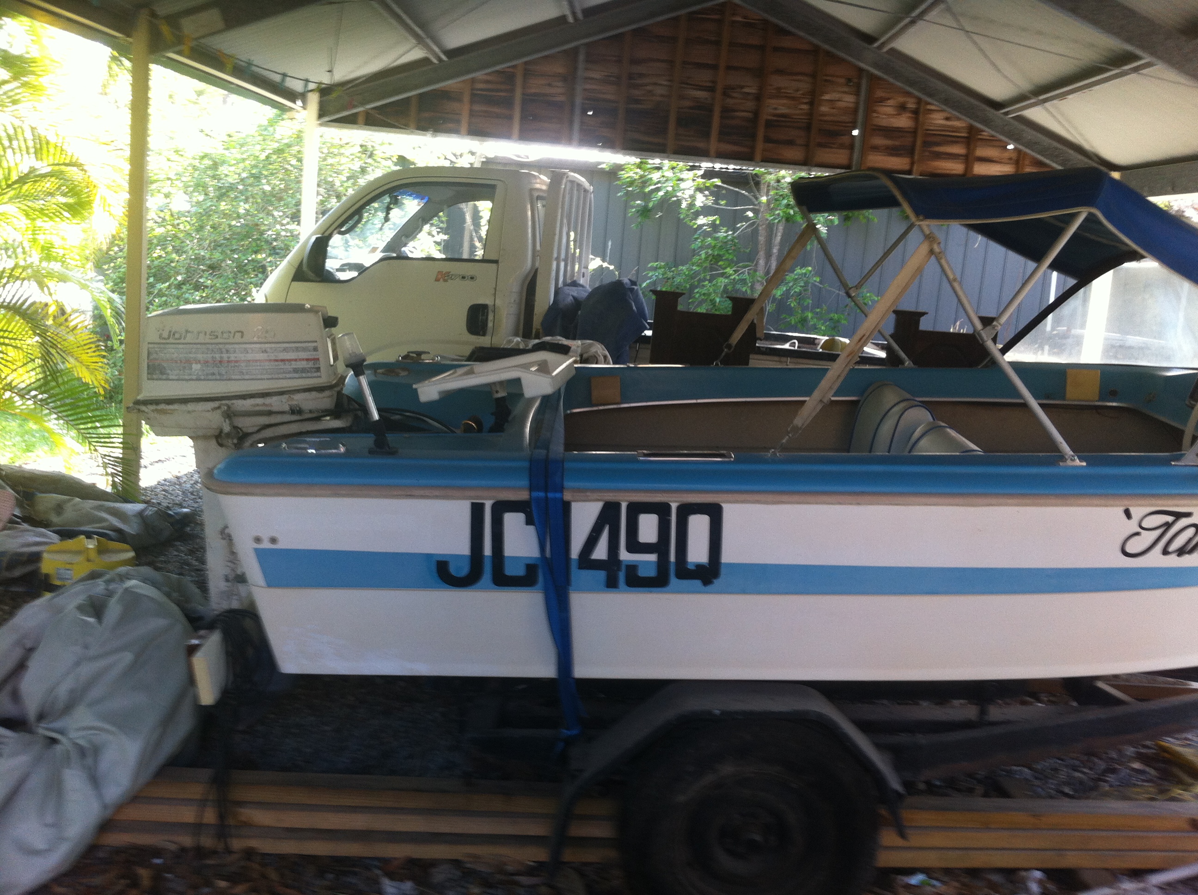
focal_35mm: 35
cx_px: 599
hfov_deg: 52.7
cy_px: 448
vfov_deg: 40.6
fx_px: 1209
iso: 80
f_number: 2.8
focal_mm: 3.85
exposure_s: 1/33
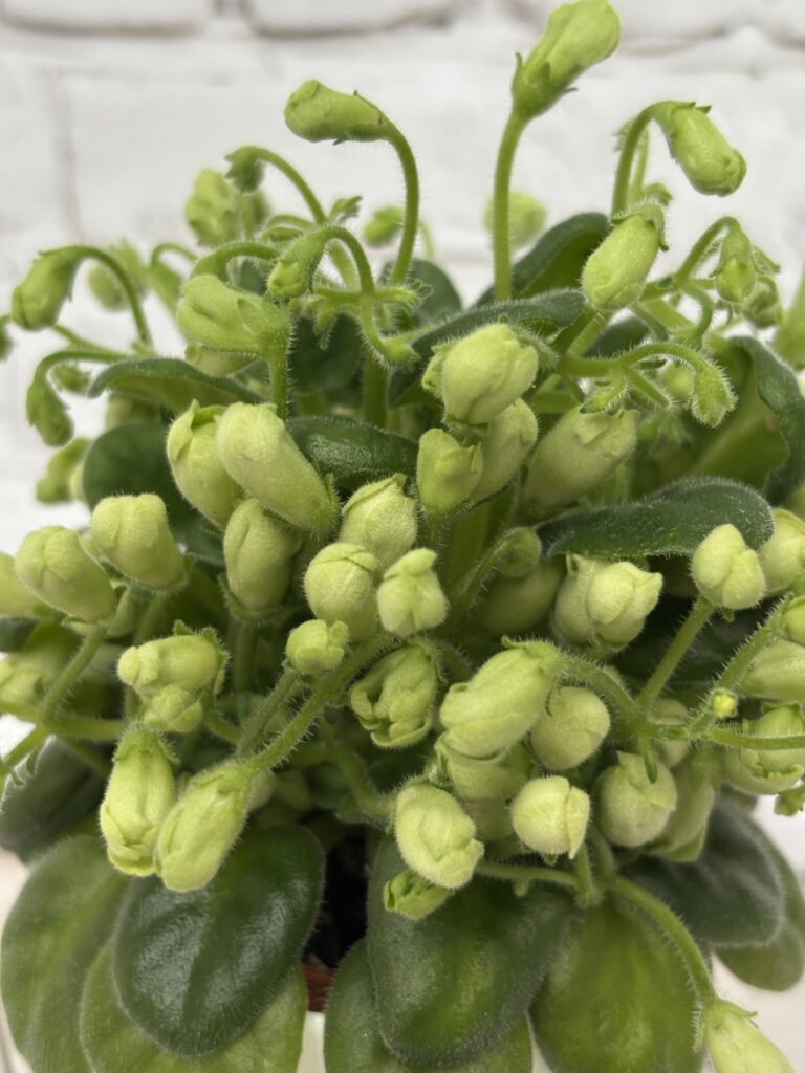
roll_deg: -1.2
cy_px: 536
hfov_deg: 28.0
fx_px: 1612
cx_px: 402
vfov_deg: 36.8
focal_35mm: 52
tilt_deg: -23.4
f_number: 1.6
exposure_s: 1/60
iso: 80
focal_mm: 5.96
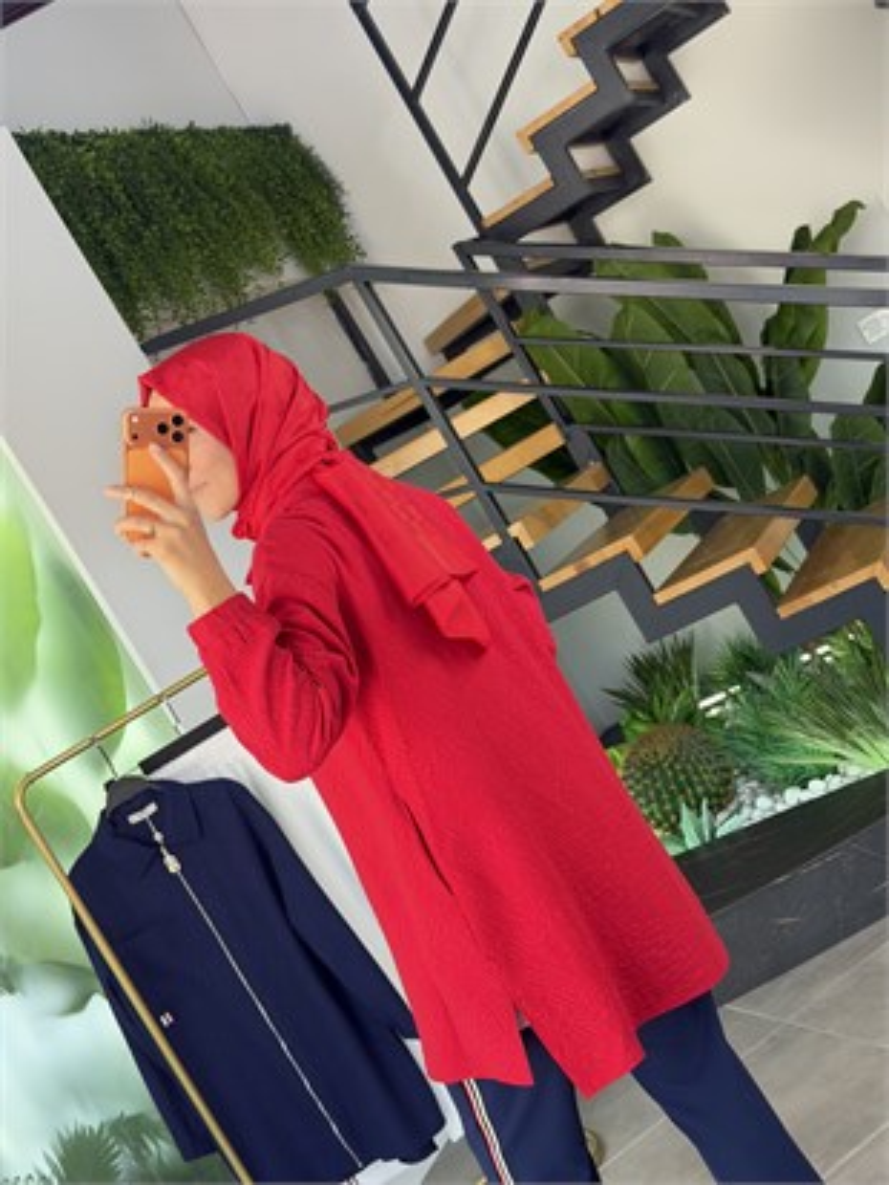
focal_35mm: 48
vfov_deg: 39.6
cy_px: 592
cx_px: 444
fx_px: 1643
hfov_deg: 30.3
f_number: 1.78
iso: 64
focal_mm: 6.76
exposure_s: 1/121
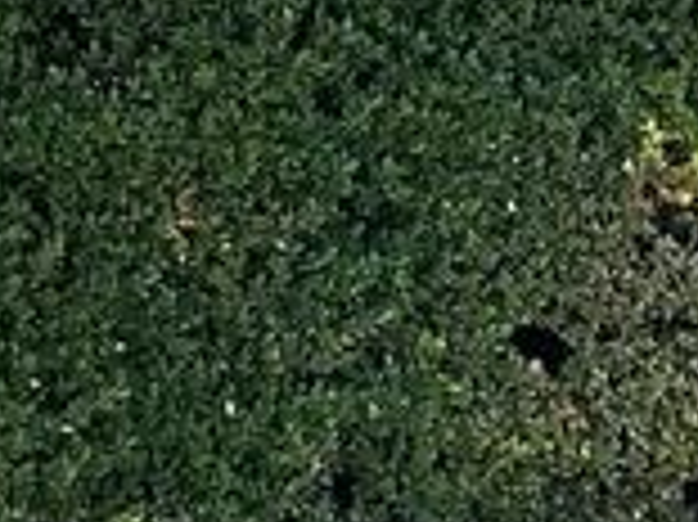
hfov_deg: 11.3
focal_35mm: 165
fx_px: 3325
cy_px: -846
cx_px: -455
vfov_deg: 8.1
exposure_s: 1/2083
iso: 32
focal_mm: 5.1
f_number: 1.6
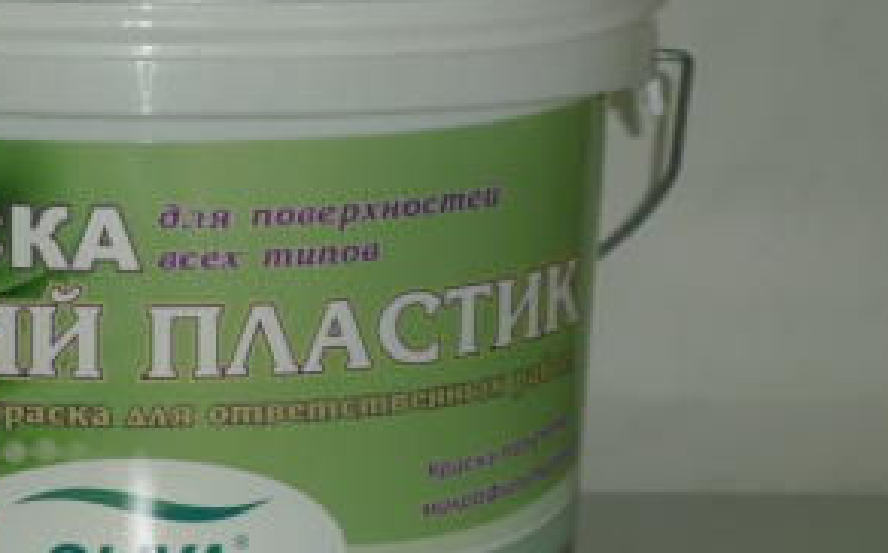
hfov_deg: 11.7
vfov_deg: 7.4
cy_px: 248
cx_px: 182
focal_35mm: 178
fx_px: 4304
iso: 125
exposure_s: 1/60
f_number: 6.2
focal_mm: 17.5
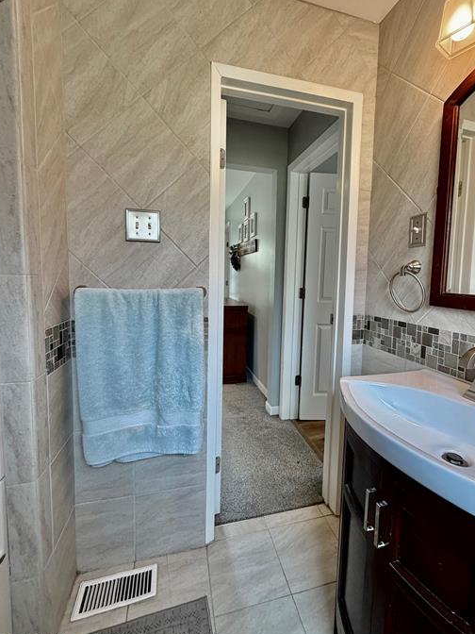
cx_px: 256
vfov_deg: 94.4
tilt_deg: -4.0
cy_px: 300
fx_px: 293
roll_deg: -1.8
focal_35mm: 16
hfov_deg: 78.0
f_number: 2.2
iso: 200
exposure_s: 1/120
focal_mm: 2.22
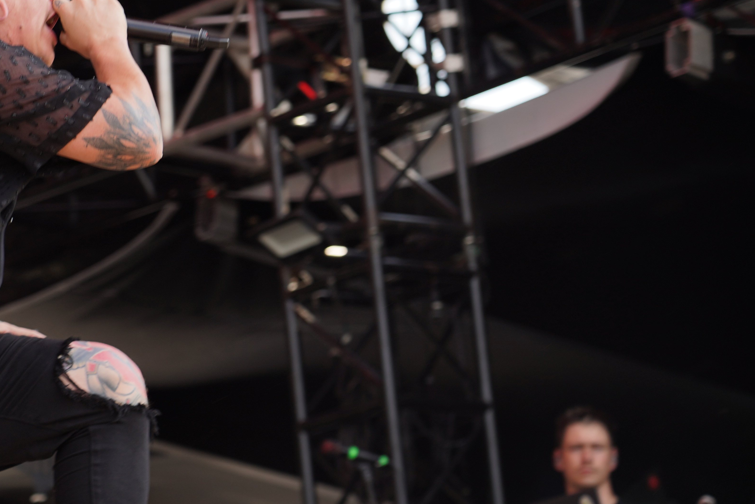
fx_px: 4173
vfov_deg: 6.9
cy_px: 162
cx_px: 96
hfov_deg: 10.3
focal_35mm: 199
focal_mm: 105
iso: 100
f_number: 5
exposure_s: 1/200
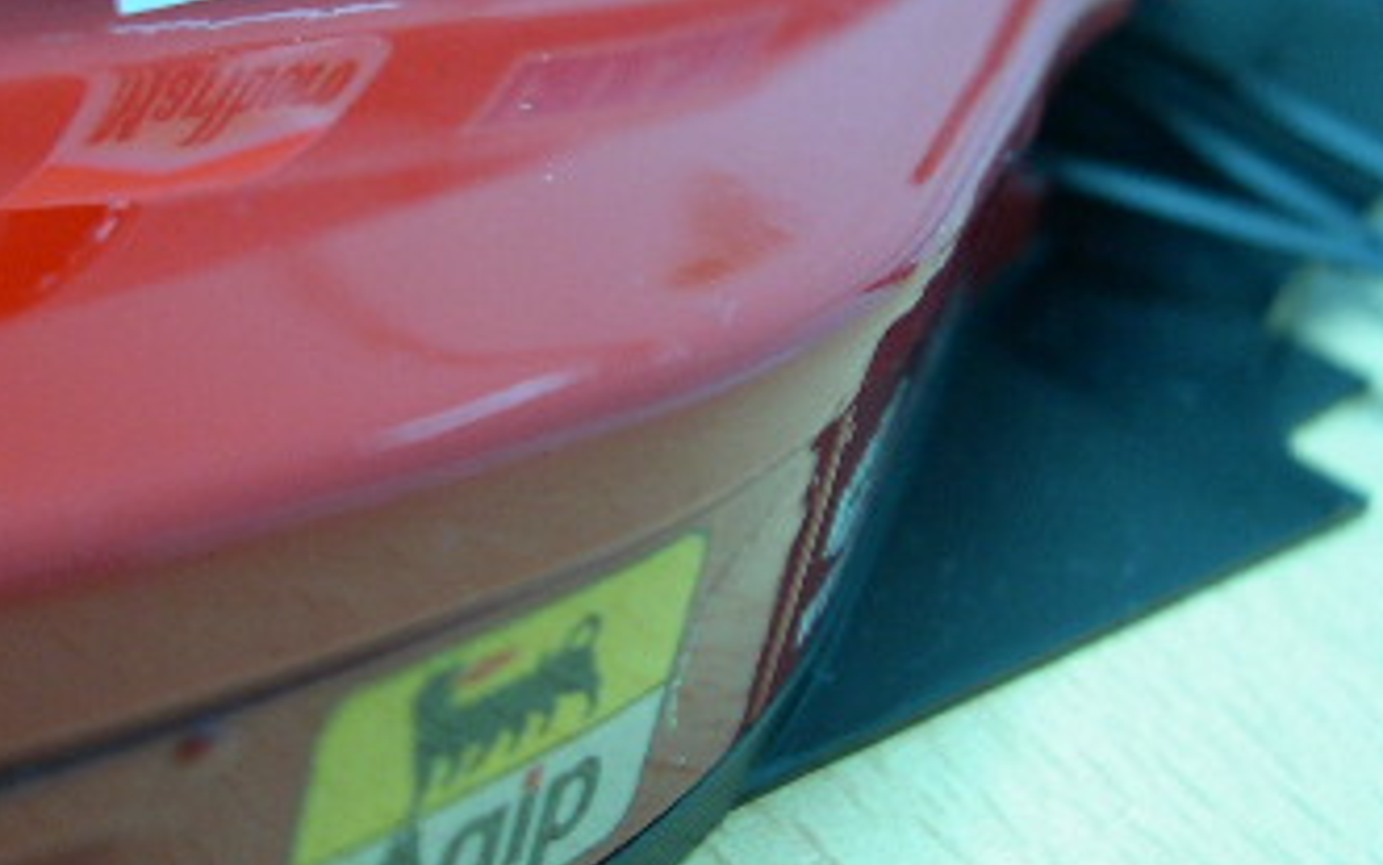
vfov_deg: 16.7
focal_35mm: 78
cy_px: 284
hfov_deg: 25.9
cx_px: 242
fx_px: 2940
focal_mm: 8
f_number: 2.8
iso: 100
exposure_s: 1/2.6
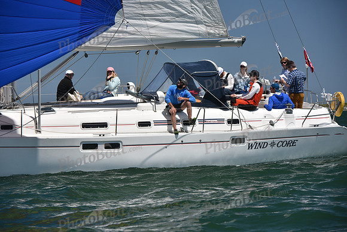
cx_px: 174
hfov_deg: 13.7
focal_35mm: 150
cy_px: 116
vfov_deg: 9.2
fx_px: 1446
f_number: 7.1
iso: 320
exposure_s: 1/800
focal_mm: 150
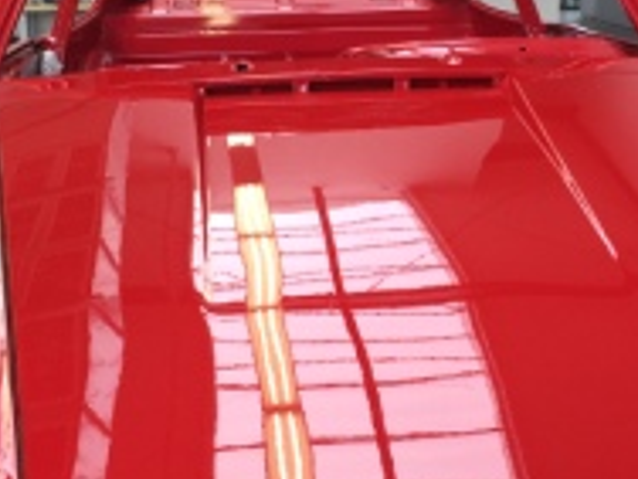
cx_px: 356
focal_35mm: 69
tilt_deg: -10.8
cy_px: 200
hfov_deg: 28.1
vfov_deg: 21.3
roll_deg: +1.8
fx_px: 1272
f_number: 2.2
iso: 32
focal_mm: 4.15
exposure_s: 1/60
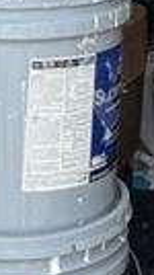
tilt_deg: -4.7
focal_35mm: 150
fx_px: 1093
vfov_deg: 13.6
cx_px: 156
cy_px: -125
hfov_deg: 8.0
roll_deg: -1.8
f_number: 1.78
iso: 80
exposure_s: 1/1091
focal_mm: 6.76
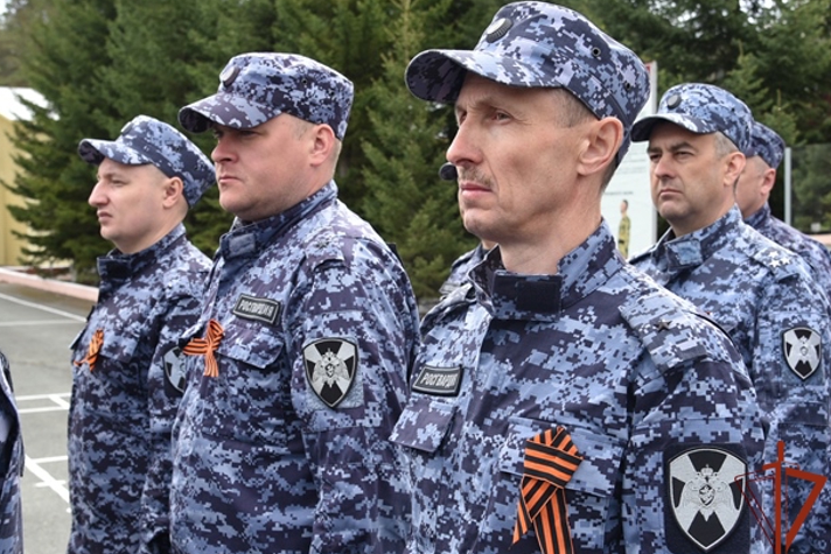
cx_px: 415
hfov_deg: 48.4
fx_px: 923
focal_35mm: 40
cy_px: 286
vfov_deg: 33.4
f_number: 7.1
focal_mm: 38
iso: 400
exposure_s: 1/200
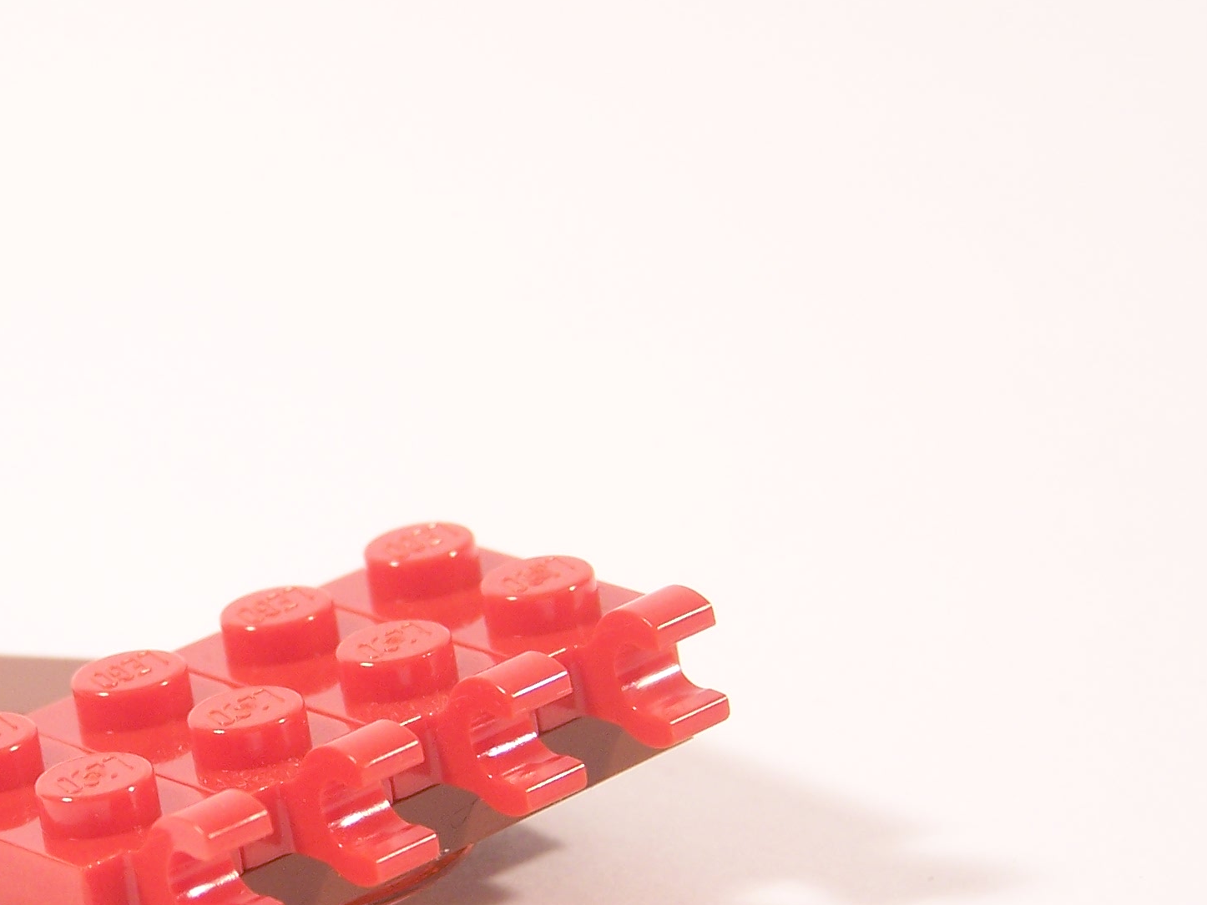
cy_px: 733
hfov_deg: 8.7
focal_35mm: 228
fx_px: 7951
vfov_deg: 6.5
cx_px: 218
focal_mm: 21.2
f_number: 3.2
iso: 100
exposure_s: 1/15
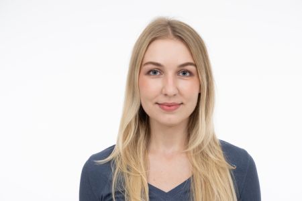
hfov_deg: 28.8
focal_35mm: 70
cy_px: 100
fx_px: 587
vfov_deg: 19.5
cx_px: 151
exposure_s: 1/160
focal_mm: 70
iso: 200
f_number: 8
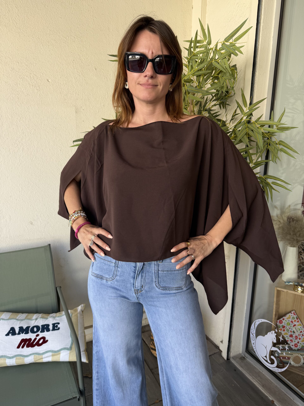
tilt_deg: -11.5
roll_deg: -1.8
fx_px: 281
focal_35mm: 24
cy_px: 203
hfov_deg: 56.8
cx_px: 152
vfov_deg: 71.6
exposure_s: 1/271
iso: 64
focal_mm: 6.76
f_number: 1.78
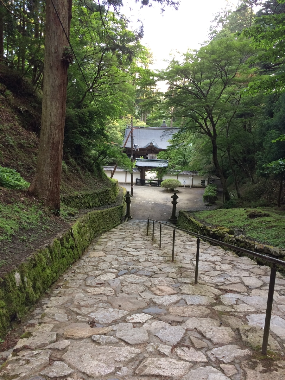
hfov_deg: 48.2
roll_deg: -0.5
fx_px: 318
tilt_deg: -15.3
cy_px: 190
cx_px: 142
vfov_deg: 61.7
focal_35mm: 29
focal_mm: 4.15
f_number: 2.2
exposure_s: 1/30
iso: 40
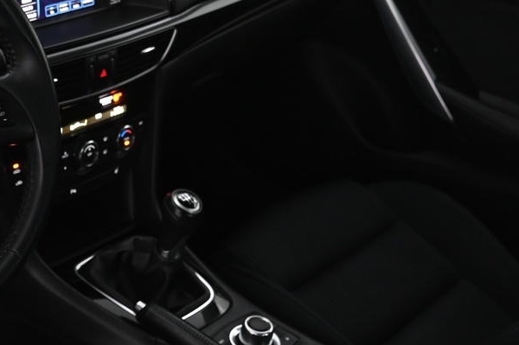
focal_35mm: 65
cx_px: 28
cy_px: 211
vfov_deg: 20.9
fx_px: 936
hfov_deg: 29.4
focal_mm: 24
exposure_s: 1/25
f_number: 4
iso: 2000
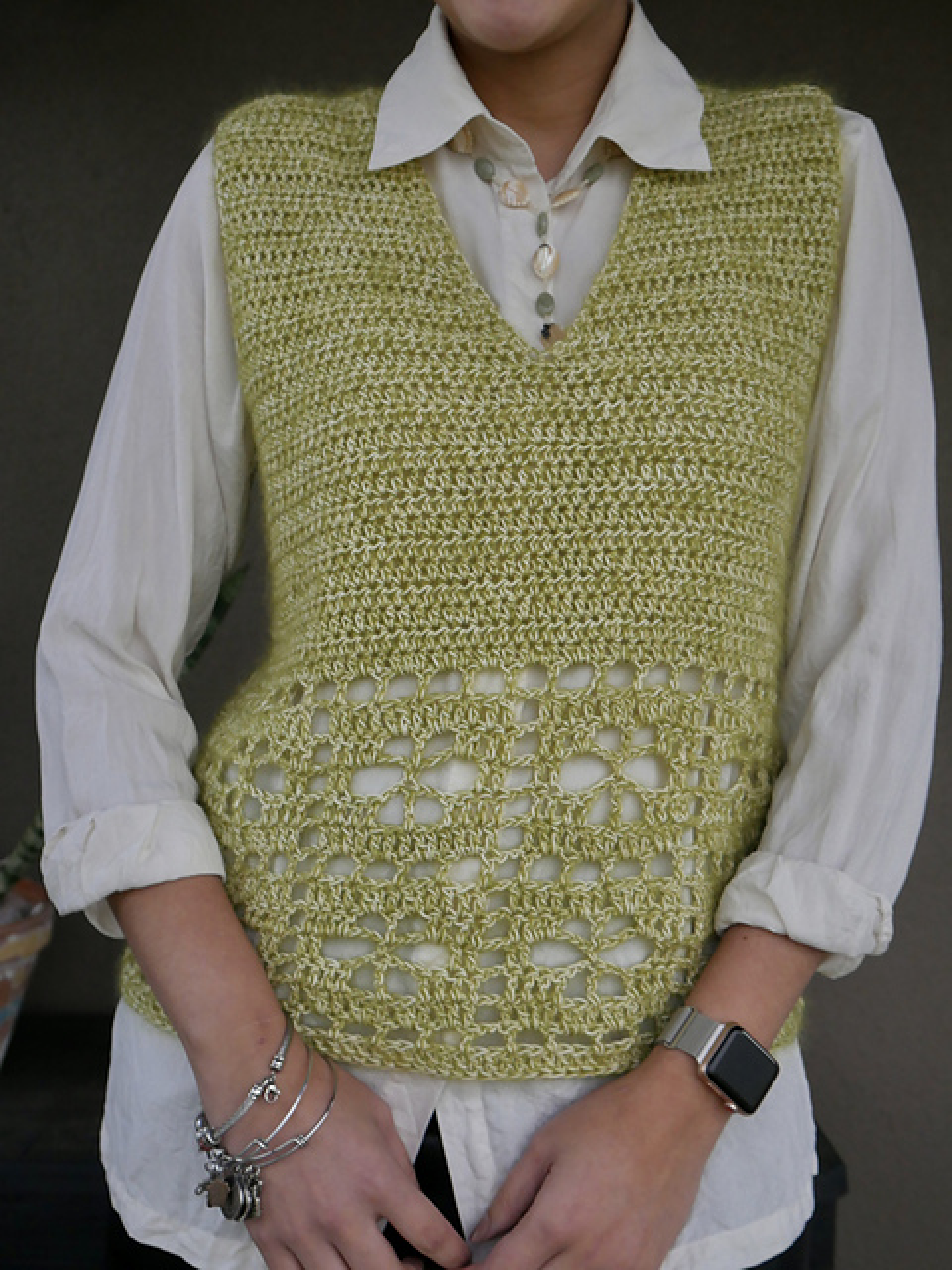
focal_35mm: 38
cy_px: 635
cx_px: 476
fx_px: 1393
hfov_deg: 37.7
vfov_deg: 49.0
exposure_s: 1/800
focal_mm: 19
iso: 800
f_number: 5.6
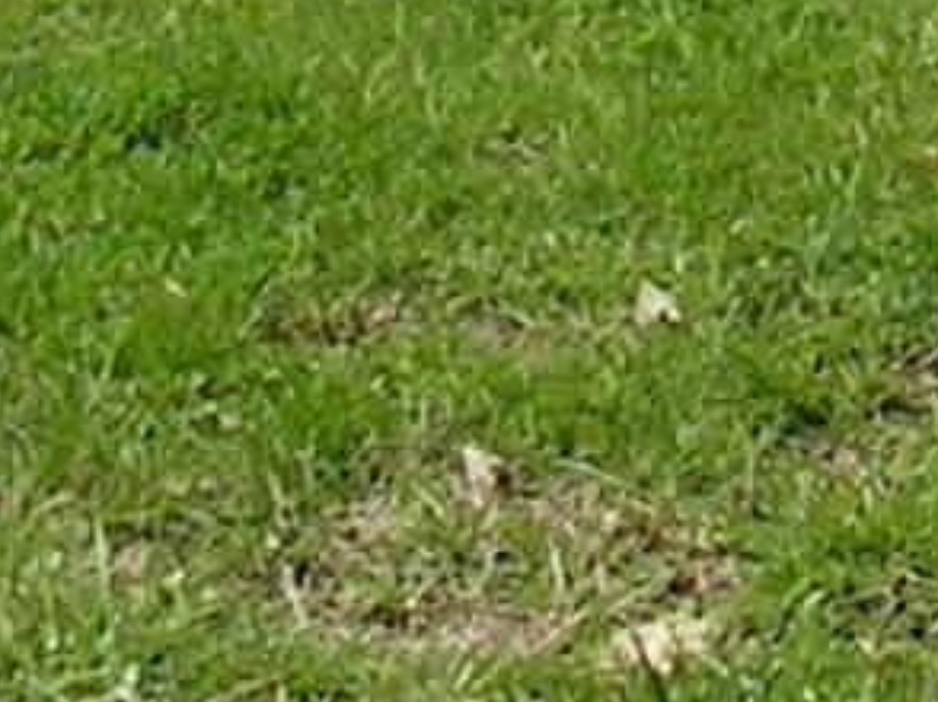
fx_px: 7175
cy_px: -1260
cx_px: 549
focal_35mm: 265
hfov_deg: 7.5
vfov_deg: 5.3
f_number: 5.6
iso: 50
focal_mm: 5.8
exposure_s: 1/236
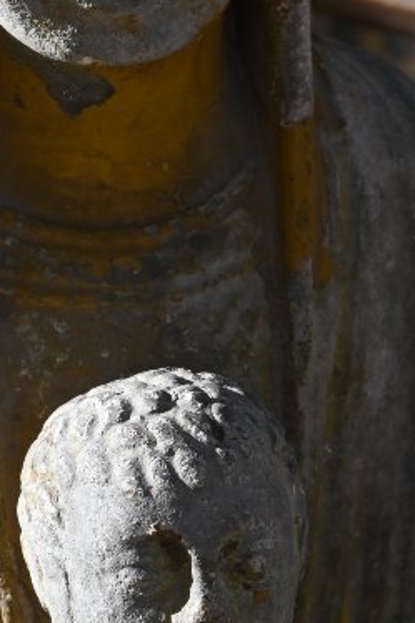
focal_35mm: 183
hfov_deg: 7.5
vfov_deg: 11.2
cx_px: 208
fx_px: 3167
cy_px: 258
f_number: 6.3
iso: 100
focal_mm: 38
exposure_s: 1/320
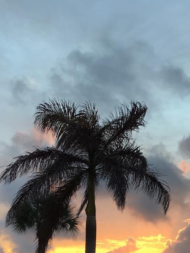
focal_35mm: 62
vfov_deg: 30.4
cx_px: 158
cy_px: 203
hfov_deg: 23.2
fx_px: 454
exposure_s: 1/60
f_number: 2.4
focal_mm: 3.3
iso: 25
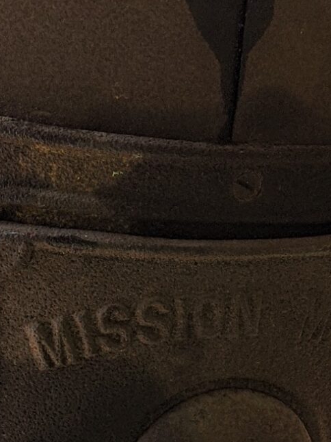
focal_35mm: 107
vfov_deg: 17.8
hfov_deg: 13.8
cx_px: 170
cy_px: 480
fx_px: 1365
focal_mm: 4.38
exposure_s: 1/350
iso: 43
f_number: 1.73
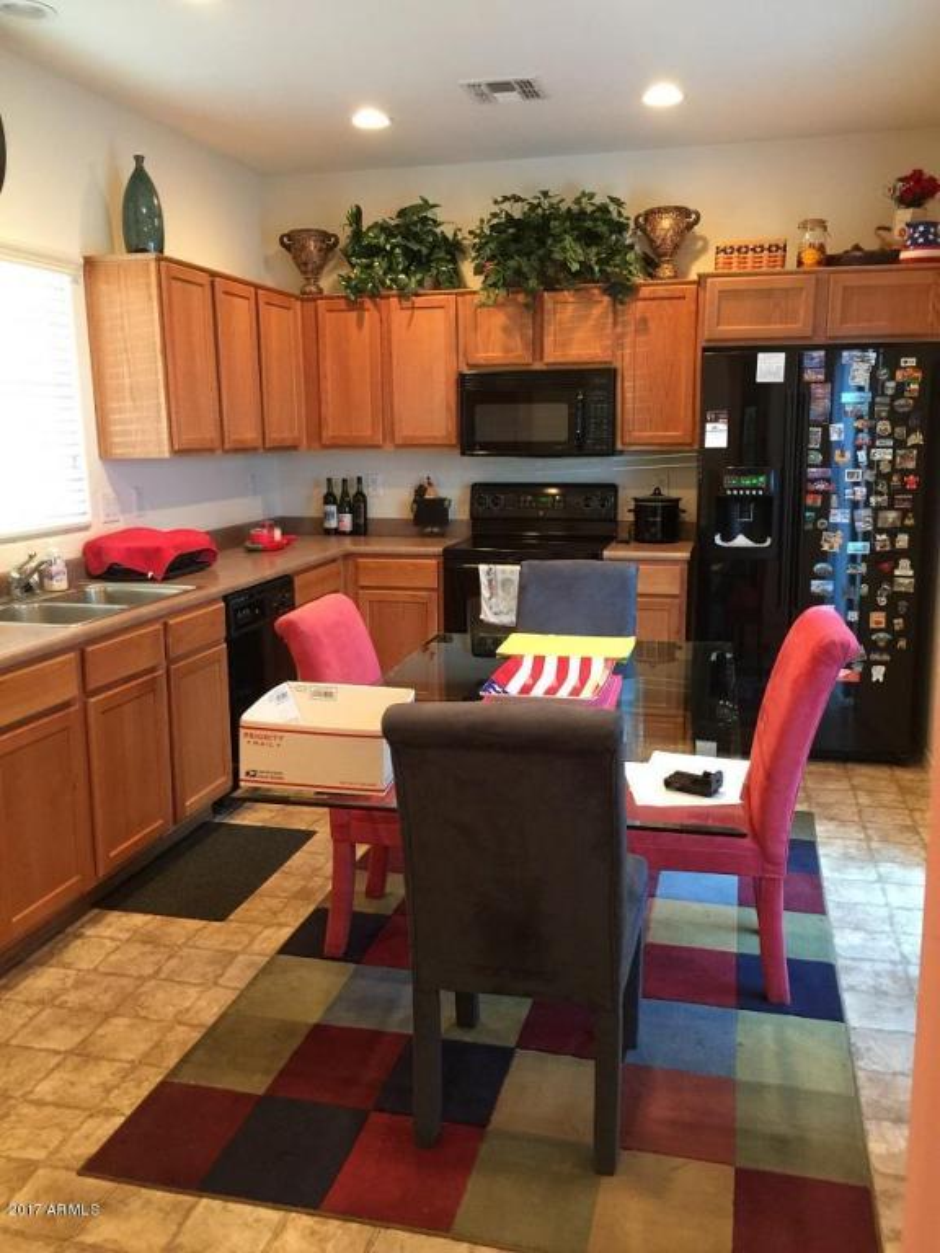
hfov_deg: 48.2
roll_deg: +1.8
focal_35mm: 29
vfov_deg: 61.7
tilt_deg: -10.5
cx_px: 470
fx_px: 1050
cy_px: 626
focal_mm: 4.15
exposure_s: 1/10
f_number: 2.2
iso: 100
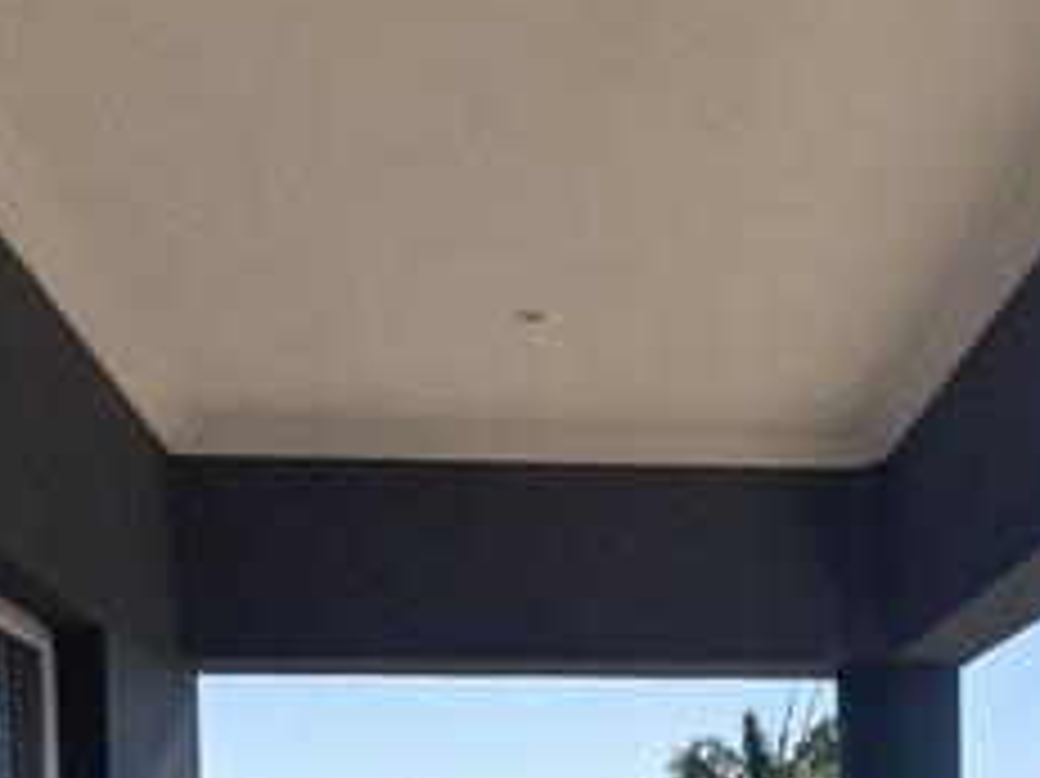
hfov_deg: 41.2
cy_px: 940
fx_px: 1351
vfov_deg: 28.0
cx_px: 743
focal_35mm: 45
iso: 50
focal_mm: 1.8
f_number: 2.2
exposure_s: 1/918
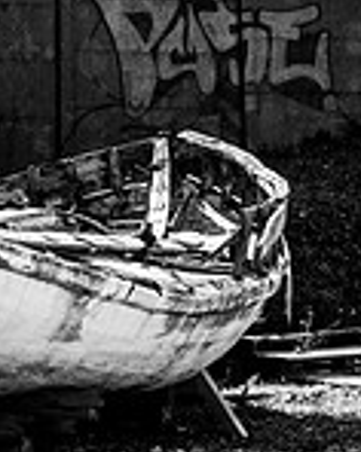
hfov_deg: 7.2
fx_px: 2864
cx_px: -70
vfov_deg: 8.9
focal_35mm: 214
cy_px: -101
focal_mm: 50
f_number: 5.6
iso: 160
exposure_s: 1/550
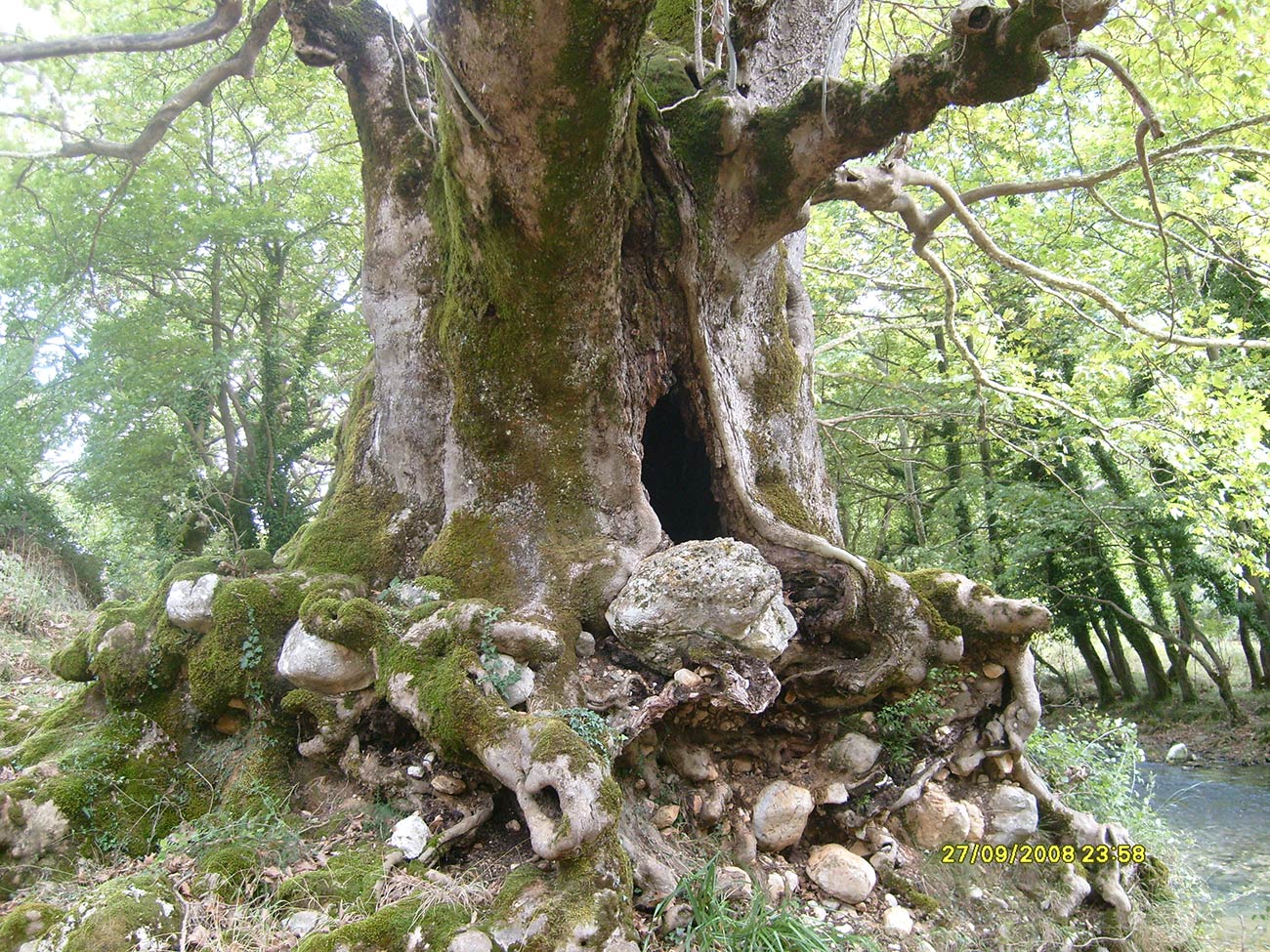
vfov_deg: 40.7
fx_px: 1284
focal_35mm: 35
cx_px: 635
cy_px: 476
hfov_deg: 52.6
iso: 100
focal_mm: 5.8
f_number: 2.8
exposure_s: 1/45
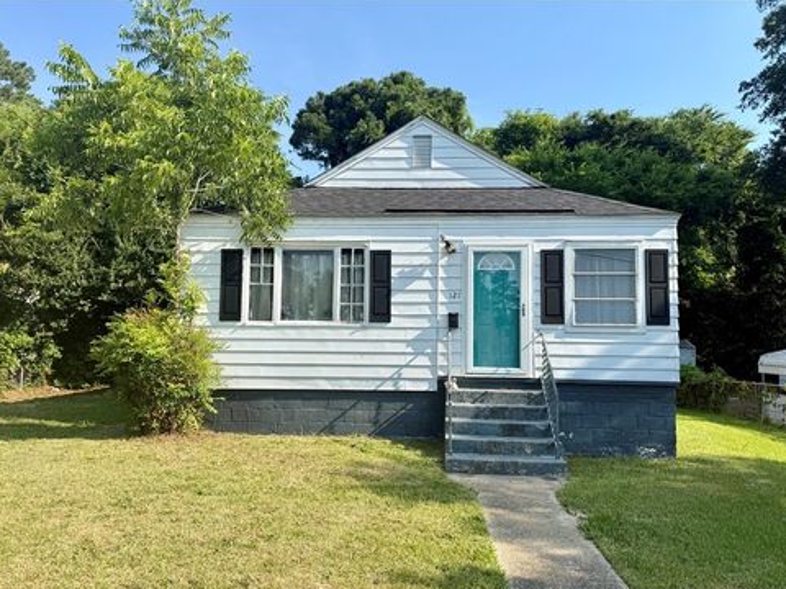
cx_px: 395
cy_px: 305
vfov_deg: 54.9
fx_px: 568
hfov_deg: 69.4
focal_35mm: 25
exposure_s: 1/2907
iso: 80
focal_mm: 6.76
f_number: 1.78
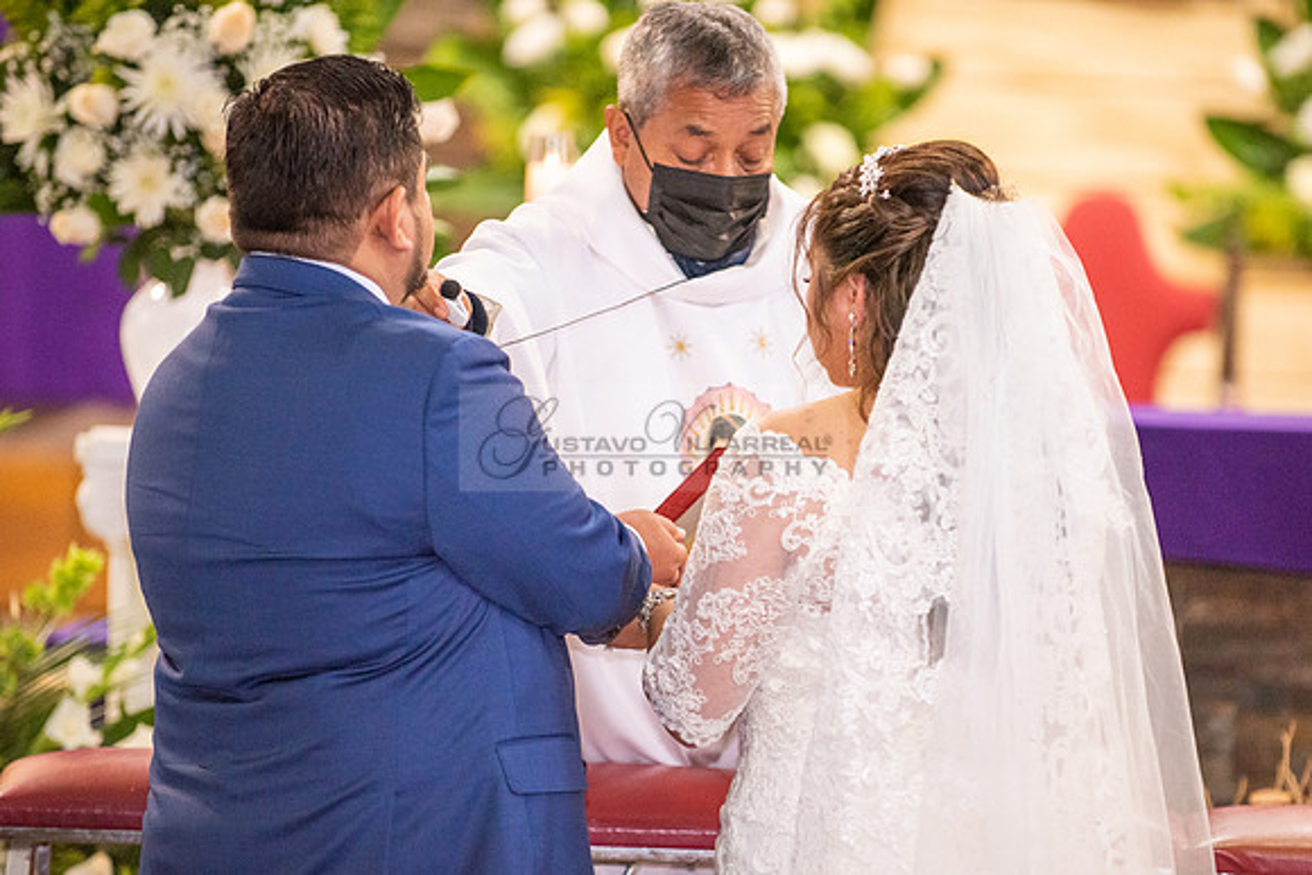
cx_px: 748
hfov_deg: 9.0
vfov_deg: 6.0
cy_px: 498
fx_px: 8310
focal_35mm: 228
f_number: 2.8
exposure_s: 1/160
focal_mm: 200
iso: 2000
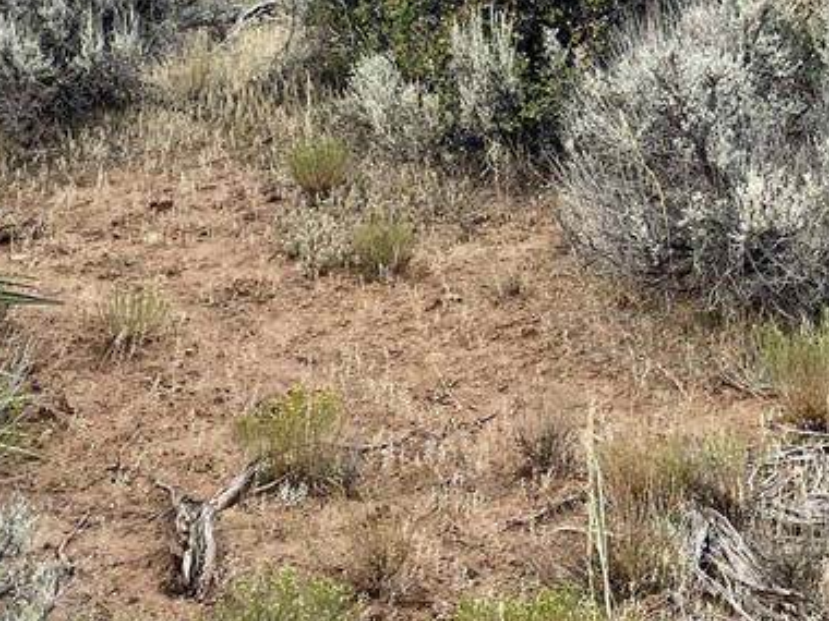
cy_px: -211
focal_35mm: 70
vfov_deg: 19.2
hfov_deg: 26.9
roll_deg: -0.1
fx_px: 1676
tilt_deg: -4.3
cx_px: 737
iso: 32
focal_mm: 4.2
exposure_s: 1/133
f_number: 1.6
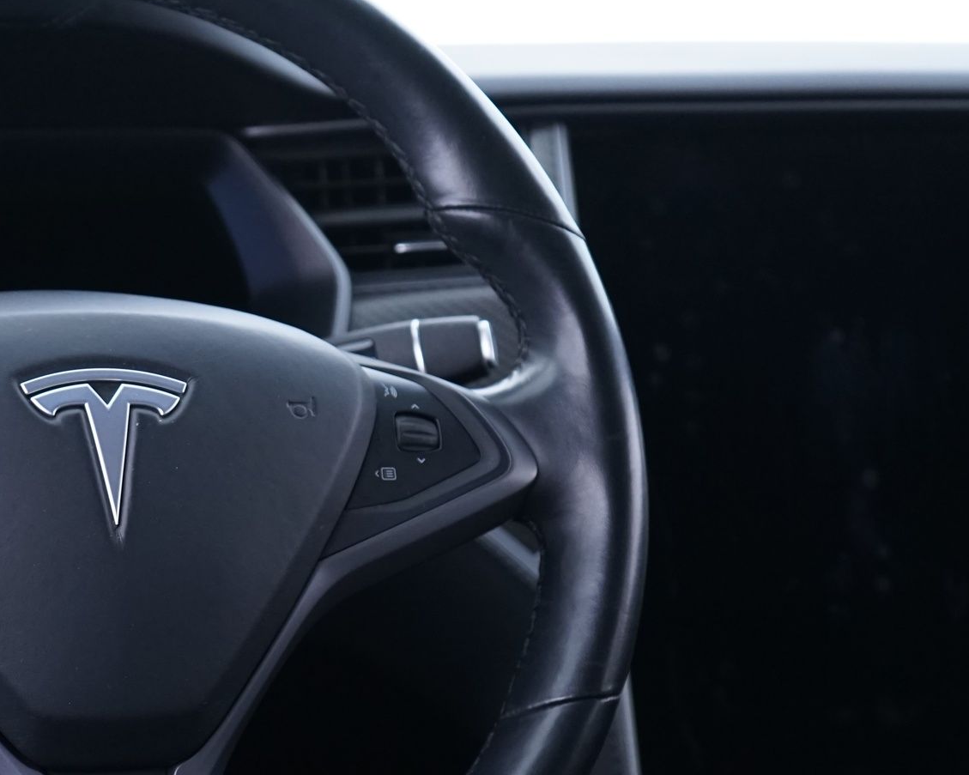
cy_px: 502
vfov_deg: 19.4
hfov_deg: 24.0
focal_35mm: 79
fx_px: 2265
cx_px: 317
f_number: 4
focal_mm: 38
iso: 1250
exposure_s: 1/5
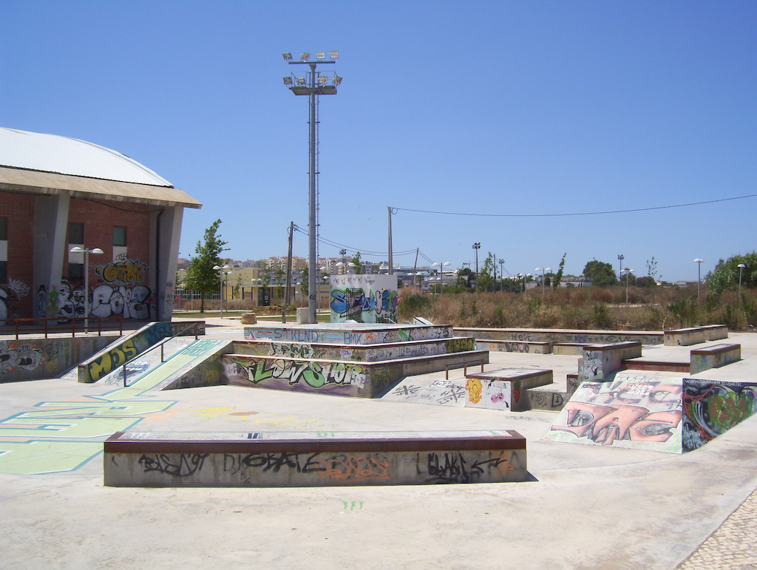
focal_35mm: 36
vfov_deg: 39.7
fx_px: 788
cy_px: 285
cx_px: 378
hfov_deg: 51.3
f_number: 4.8
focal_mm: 6
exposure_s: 1/1000
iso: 80
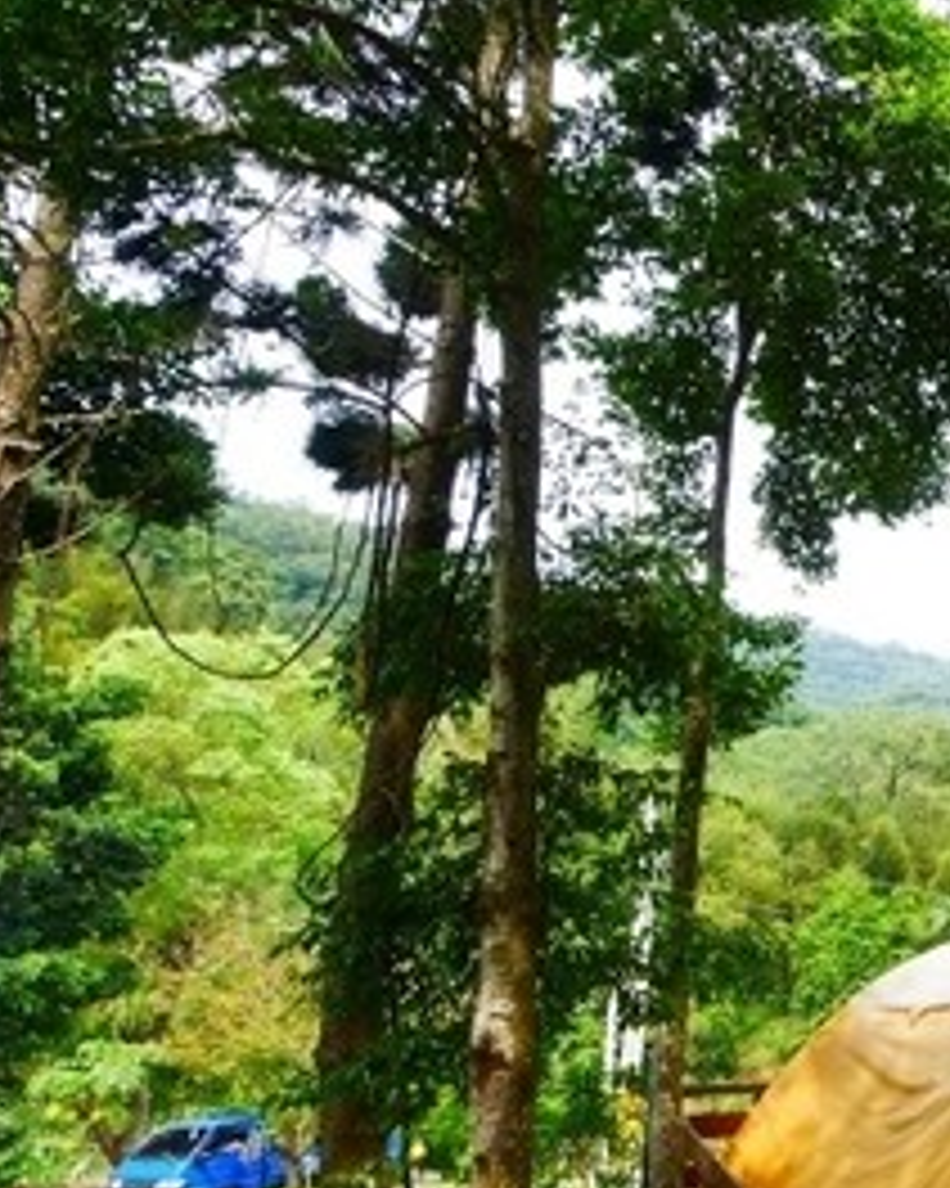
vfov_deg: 45.8
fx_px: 1407
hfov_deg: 29.9
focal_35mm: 40
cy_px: 572
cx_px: 1229
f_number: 4
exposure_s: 1/80
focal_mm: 9
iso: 200
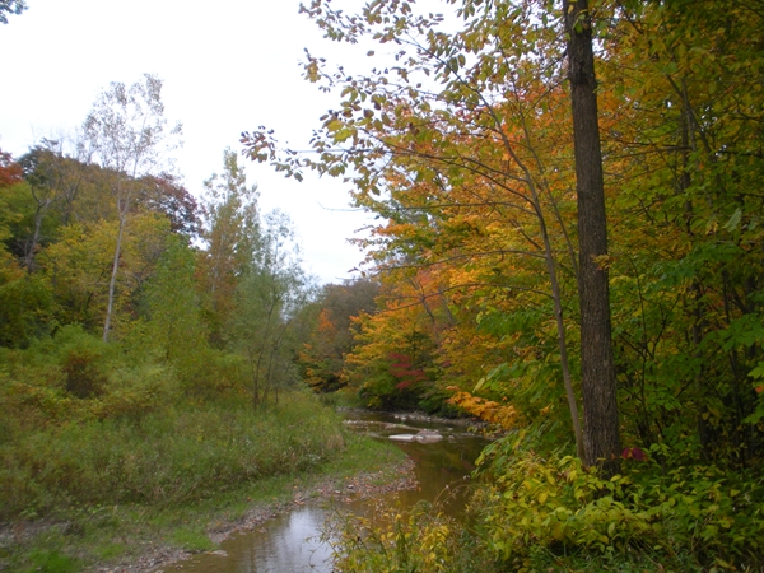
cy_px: 286
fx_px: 795
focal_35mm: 36
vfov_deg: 39.7
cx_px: 382
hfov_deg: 51.4
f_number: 3.5
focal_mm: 6.3
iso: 75
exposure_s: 1/135
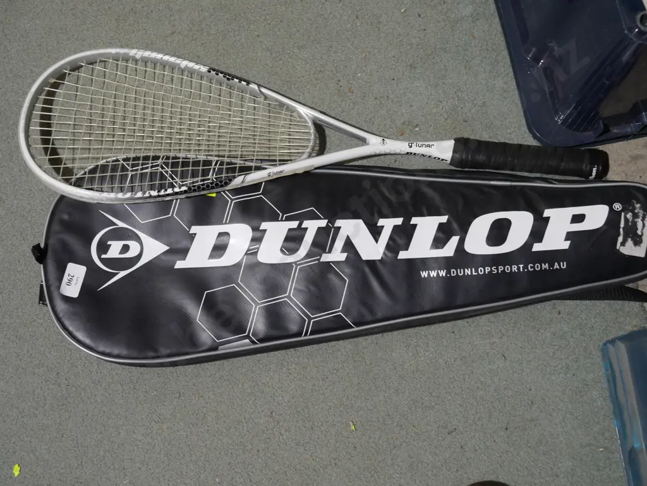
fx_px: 935
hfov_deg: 38.2
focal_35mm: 50
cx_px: 324
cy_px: 243
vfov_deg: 29.1
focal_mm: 25
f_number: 5.3
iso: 500
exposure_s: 1/60
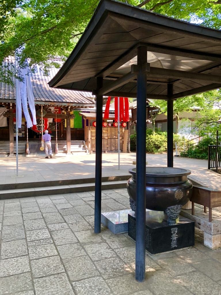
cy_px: 148
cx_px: 110
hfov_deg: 49.7
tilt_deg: -0.9
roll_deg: +1.5
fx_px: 238
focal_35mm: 28
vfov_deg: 63.4
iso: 40
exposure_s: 1/120
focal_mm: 4
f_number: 1.8
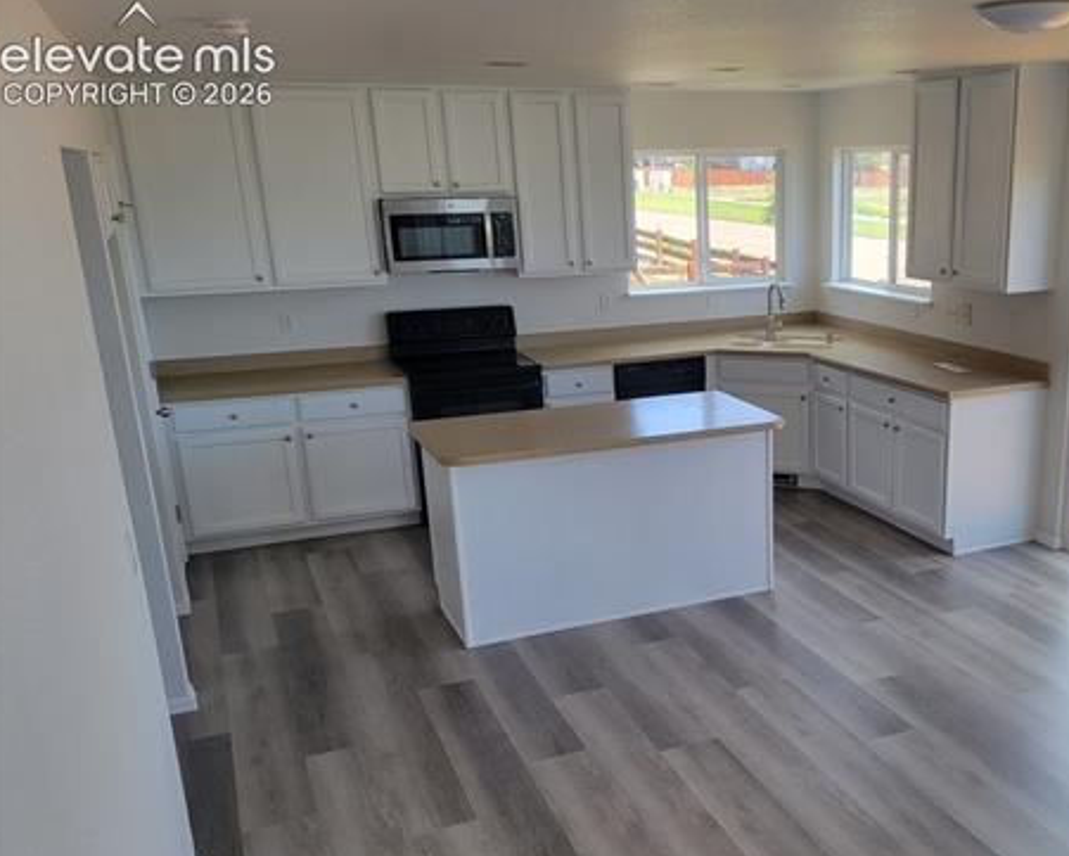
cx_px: 744
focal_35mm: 36
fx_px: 1139
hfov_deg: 49.1
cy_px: 542
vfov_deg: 40.8
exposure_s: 1/195
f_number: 1.8
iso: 40
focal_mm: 5.4
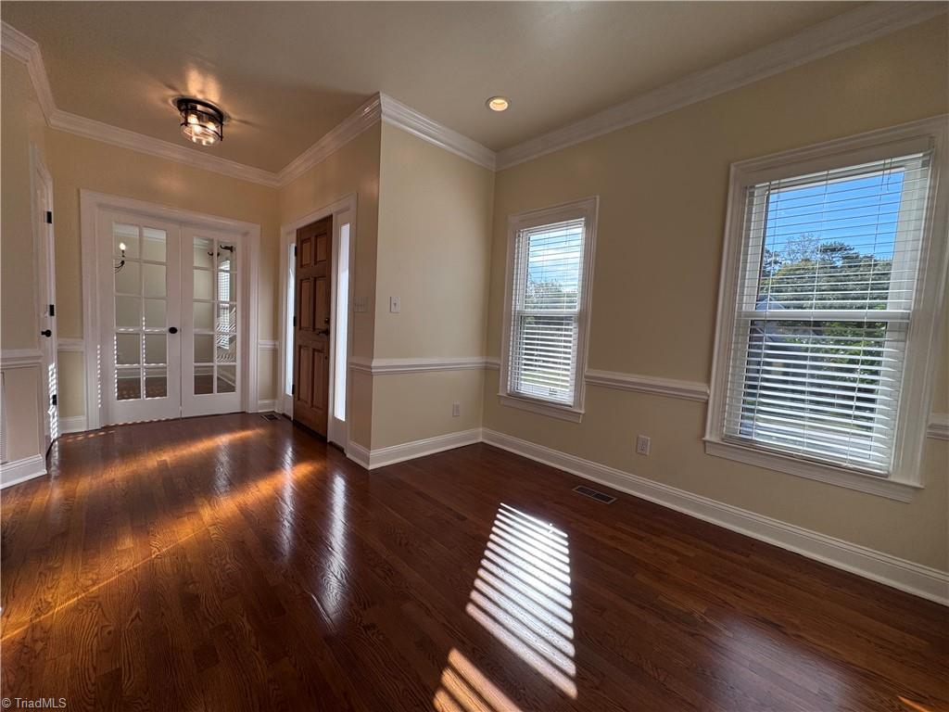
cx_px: 474
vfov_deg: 85.7
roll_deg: -2.8
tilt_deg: -4.0
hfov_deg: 102.1
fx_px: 384
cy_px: 356
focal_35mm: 14
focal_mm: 2.22
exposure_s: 1/280
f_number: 2.2
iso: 40
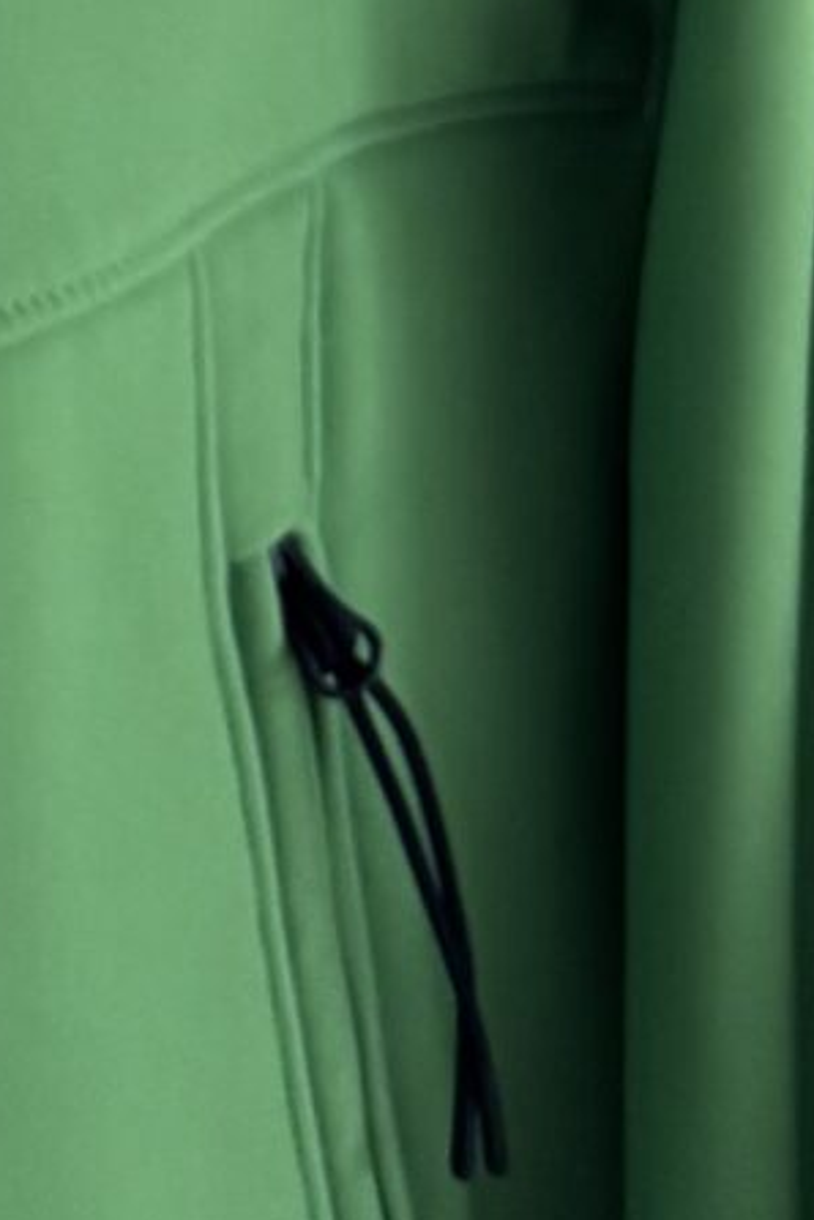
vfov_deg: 11.6
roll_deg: +0.9
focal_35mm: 143
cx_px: -910
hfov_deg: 8.9
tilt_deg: -7.0
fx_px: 4850
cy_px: -1777
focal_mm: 6.76
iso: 200
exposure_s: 1/95
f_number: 1.78
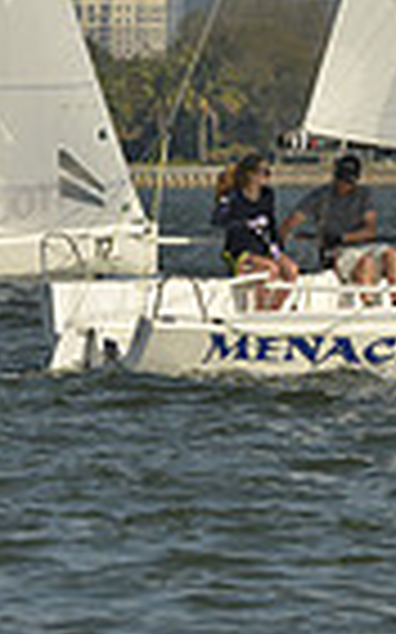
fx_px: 14468
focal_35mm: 837
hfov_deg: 1.6
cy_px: -499
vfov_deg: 2.5
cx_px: 317
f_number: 9
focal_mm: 200
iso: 280
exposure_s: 1/1600
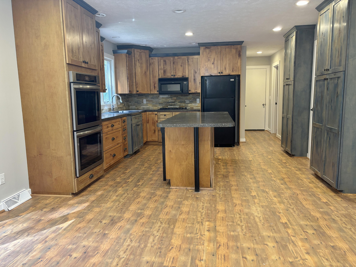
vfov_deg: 53.1
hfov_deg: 67.3
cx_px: 178
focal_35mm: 26
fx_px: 267
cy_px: 134
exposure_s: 1/60
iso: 200
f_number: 1.6
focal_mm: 5.96
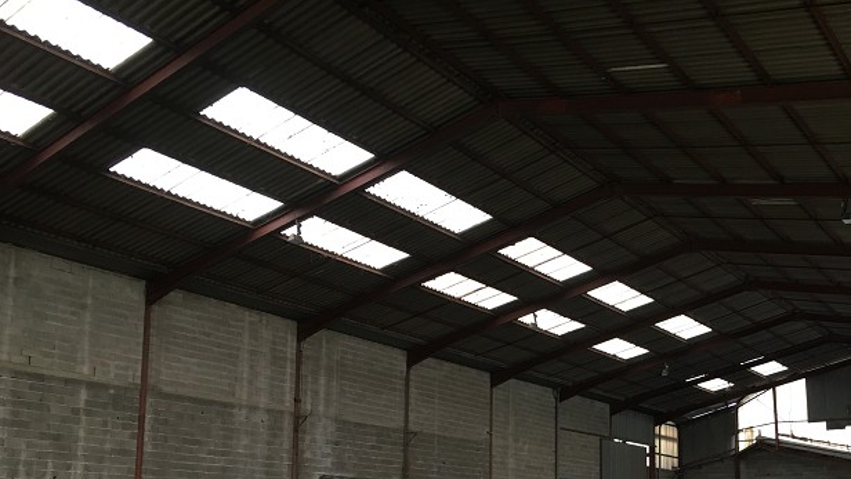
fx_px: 925
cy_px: 411
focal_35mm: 41
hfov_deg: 48.9
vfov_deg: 28.2
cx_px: 532
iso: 125
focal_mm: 4.15
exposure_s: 1/33
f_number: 2.2
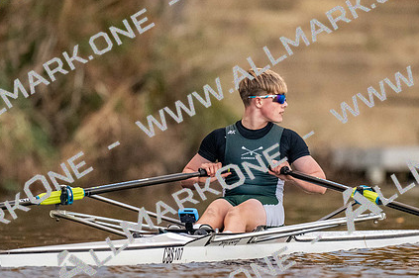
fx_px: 14357
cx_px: 258
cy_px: 140
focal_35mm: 1235
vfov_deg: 1.1
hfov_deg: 1.7
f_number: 4
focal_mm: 600
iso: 5600
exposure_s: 1/2000
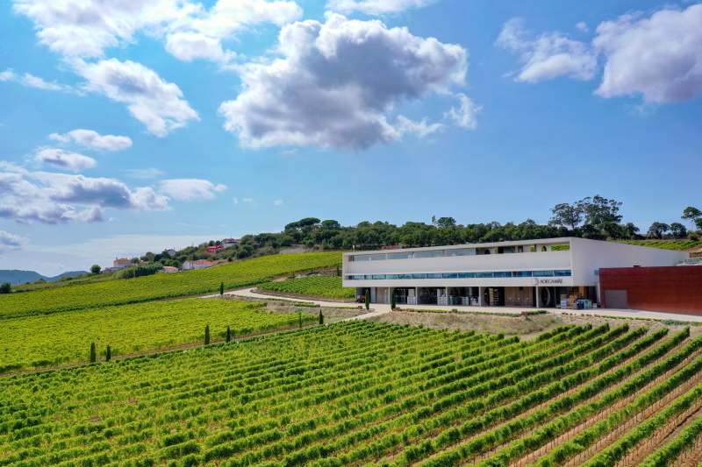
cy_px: 234
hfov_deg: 65.5
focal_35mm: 28
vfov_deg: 46.4
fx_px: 546
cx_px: 351
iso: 100
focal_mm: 10.26
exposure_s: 1/50
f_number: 5.6
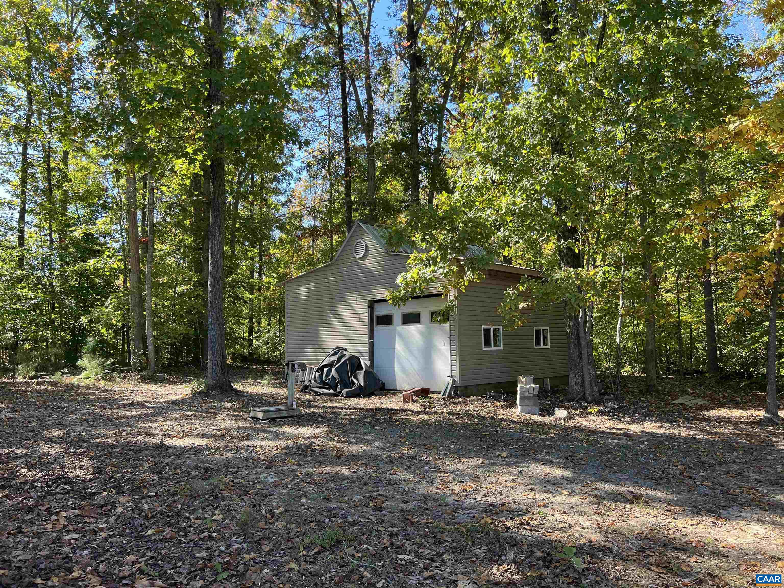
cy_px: 294
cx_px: 392
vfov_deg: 53.1
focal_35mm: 26
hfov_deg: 67.3
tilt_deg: +4.8
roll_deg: +1.2
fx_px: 589
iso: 50
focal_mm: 5.7
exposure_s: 1/334
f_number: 1.5
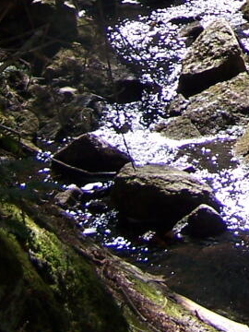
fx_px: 1381
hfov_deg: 9.8
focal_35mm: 144
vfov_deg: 12.9
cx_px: 451
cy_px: -177
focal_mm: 6.3
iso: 80
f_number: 2.8
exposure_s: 1/320
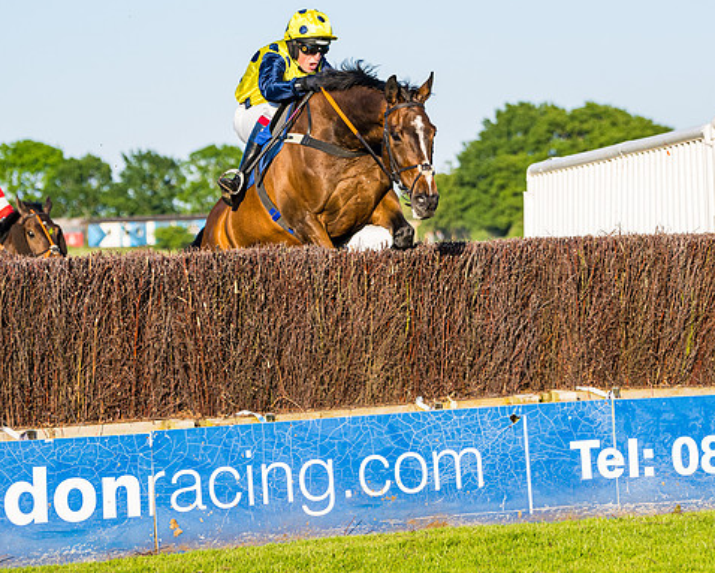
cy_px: 191
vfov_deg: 8.1
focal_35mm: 192
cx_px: 456
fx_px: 4065
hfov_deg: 10.0
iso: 400
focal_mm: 116
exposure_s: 1/2500
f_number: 4
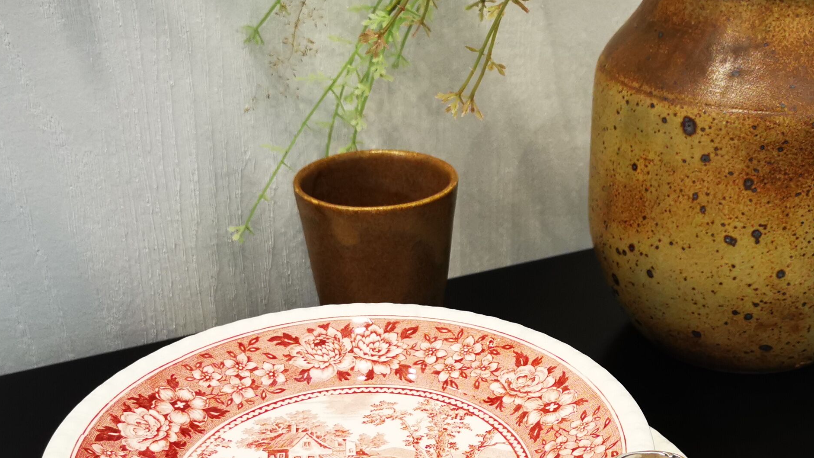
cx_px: 492
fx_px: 1230
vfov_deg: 20.8
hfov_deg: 36.5
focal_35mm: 57
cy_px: 383
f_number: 1.8
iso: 200
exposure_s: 1/50
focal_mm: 5.58
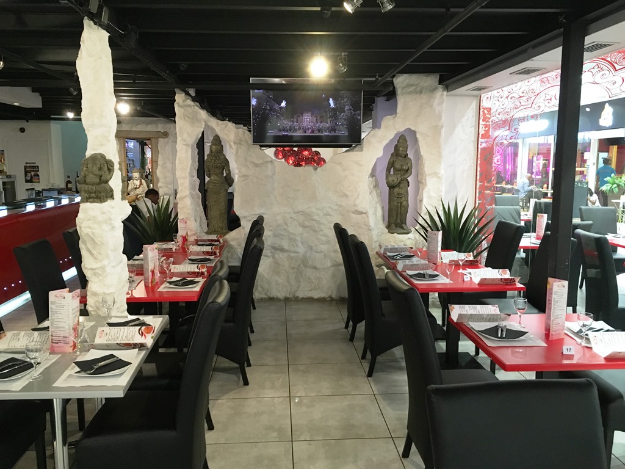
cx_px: 312
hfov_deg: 61.7
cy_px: 234
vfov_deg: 48.2
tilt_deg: -8.0
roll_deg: +0.2
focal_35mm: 29
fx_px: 524
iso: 200
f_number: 2.2
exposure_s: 1/33
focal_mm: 4.15
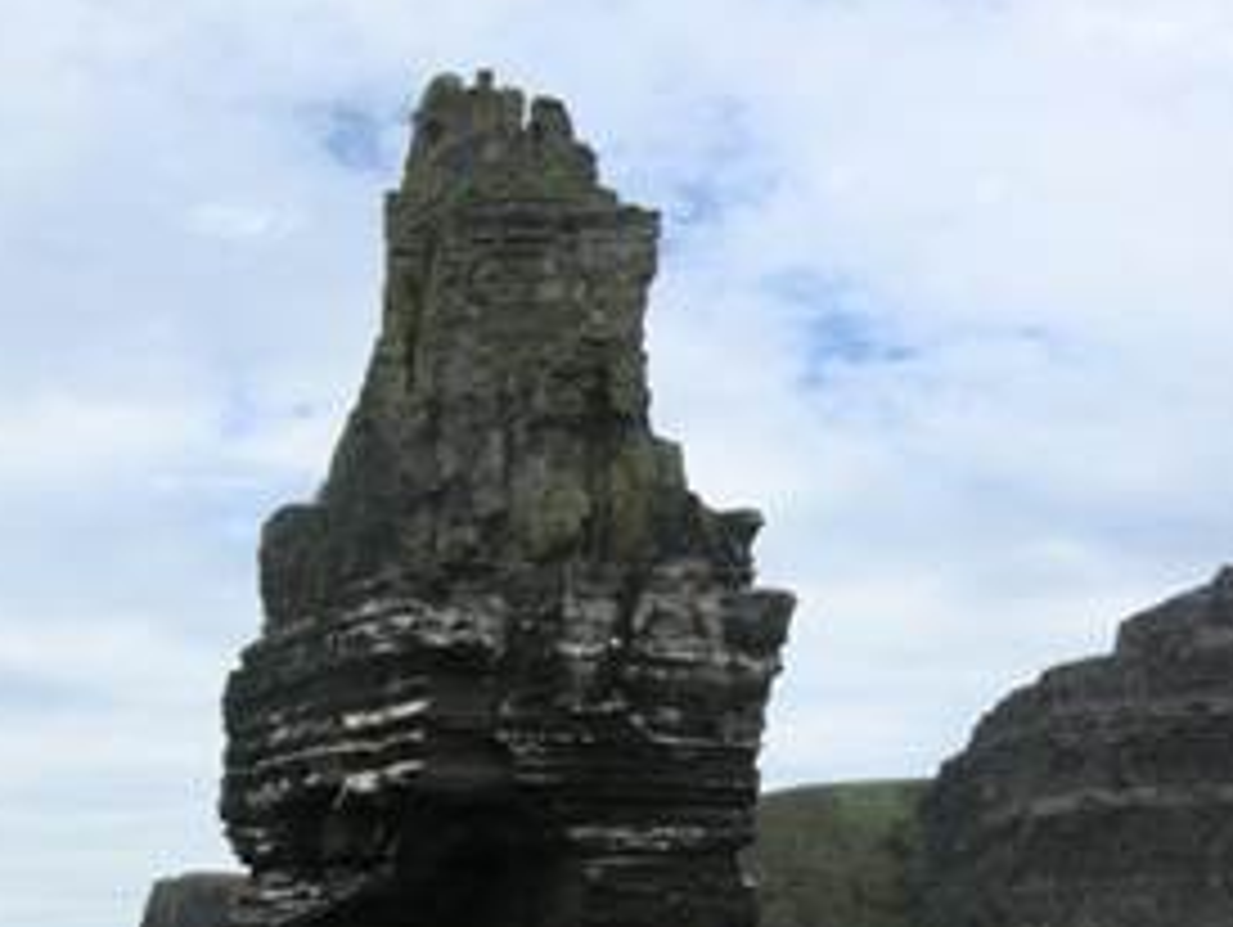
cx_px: 904
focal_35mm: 63
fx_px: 2246
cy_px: 724
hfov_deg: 30.3
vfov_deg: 23.0
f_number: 6.1
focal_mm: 7.5
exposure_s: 1/263
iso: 64
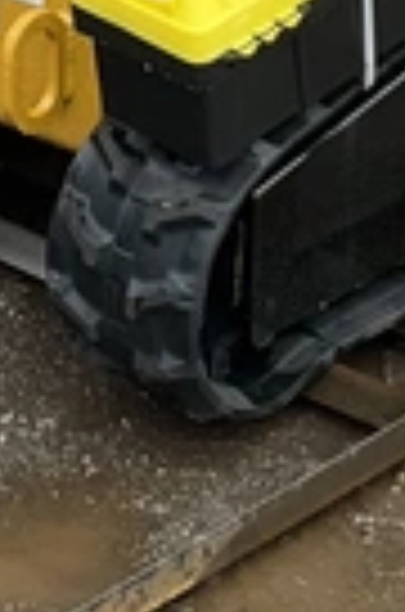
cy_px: -182
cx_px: -32
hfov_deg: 8.1
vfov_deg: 12.0
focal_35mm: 167
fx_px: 2832
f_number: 1.8
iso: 25
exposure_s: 1/122
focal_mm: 3
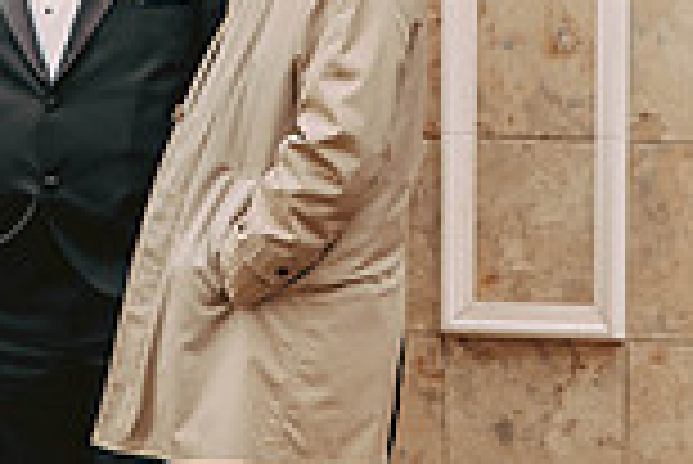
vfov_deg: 1.8
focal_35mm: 753
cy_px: 92
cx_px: -108
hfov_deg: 2.7
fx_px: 14509
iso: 800
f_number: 3.2
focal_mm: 200
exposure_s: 1/400
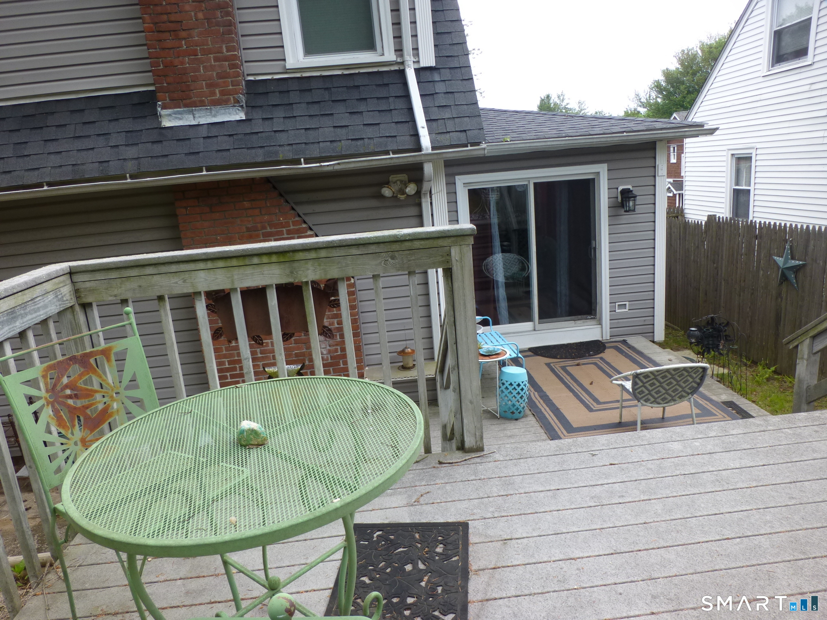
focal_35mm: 24
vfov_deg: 56.8
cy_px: 310
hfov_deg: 71.6
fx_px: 573
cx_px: 414
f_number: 4
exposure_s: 1/100
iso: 100
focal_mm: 4.3
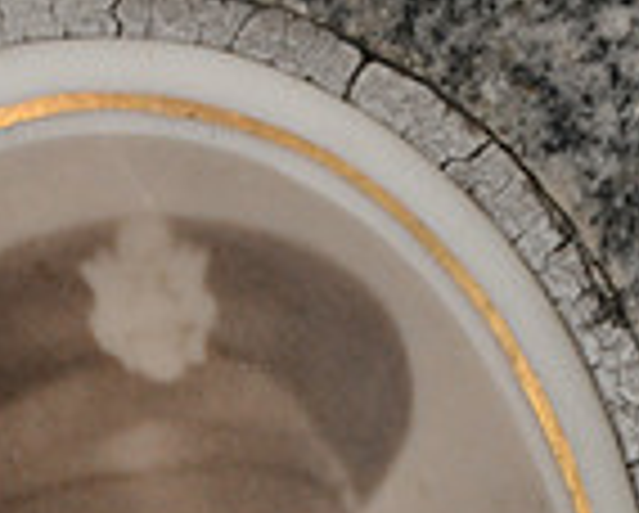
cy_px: 754
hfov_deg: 4.0
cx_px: 176
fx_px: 9240
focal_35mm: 488
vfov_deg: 3.2
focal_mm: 85
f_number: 5.6
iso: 800
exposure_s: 1/320
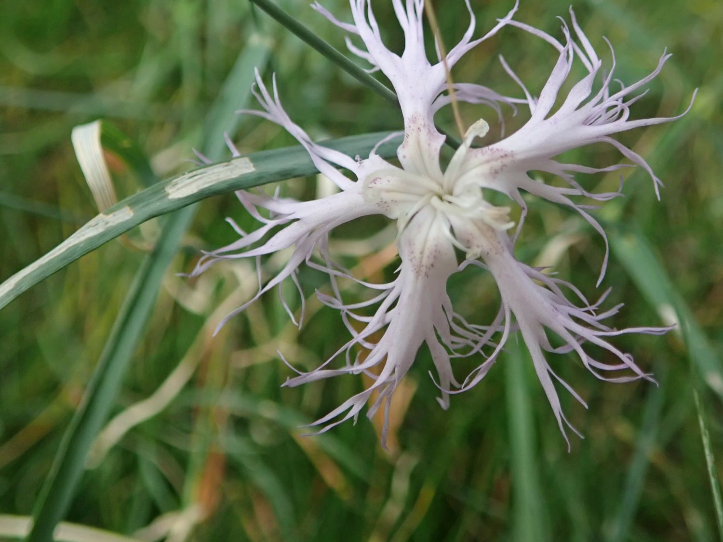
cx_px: 420
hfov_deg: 46.6
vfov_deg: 35.8
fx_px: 835
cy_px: 212
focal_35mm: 40
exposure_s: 1/125
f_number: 2.3
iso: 250
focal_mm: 5.5
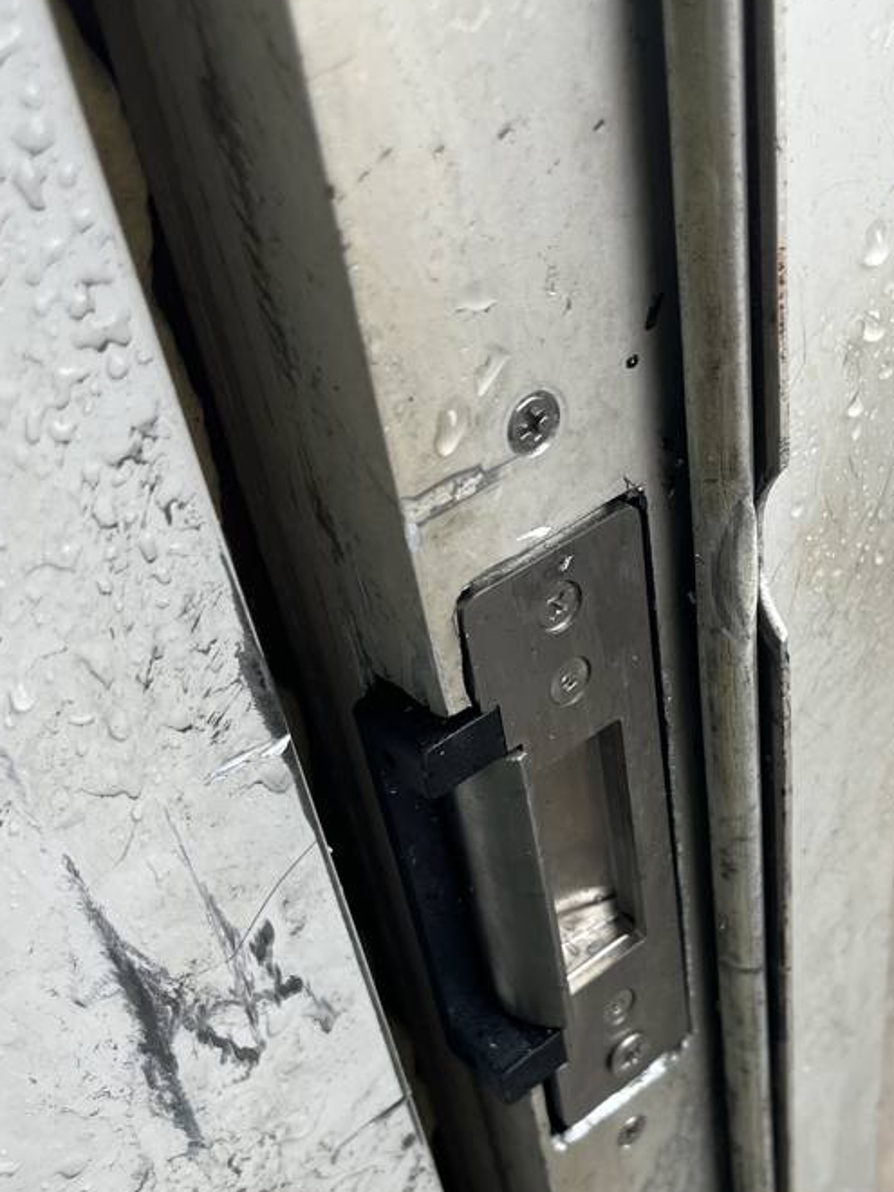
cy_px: 793
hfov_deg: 34.1
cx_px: 589
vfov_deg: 44.2
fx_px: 1446
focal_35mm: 42
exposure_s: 1/121
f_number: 1.6
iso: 64
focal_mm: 5.1
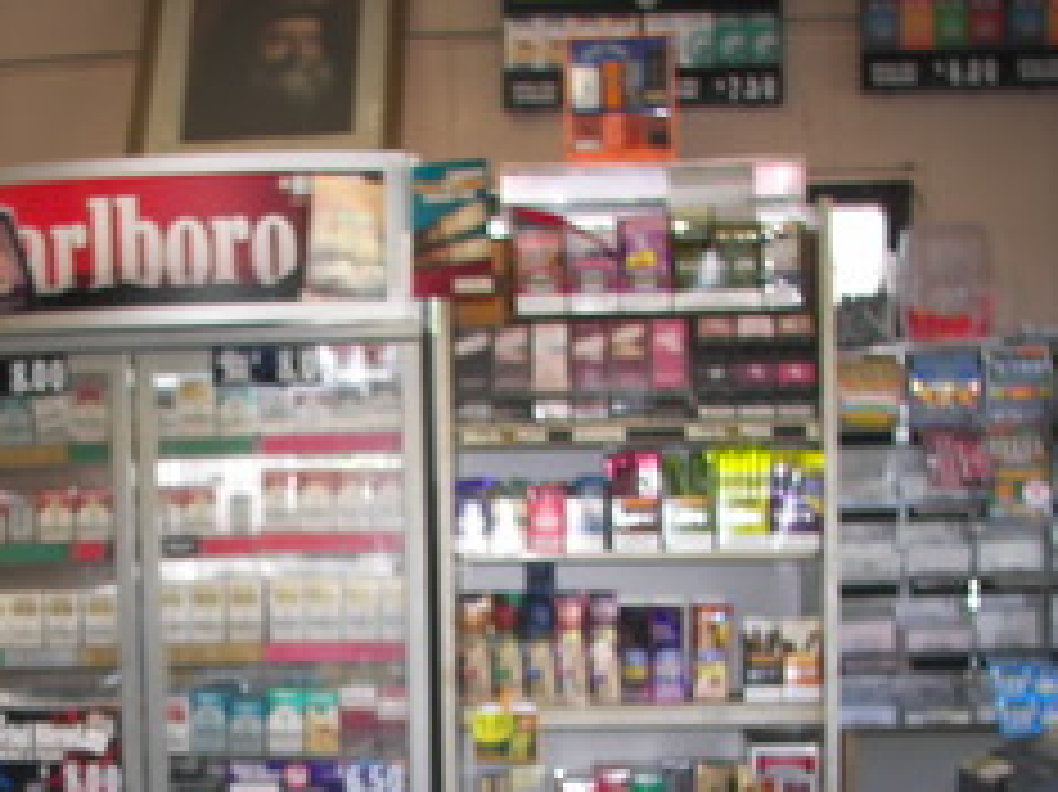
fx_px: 1955
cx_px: 268
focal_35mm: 64
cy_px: 682
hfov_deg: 29.8
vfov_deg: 22.5
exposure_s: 1/30
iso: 50
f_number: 2.8
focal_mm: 6
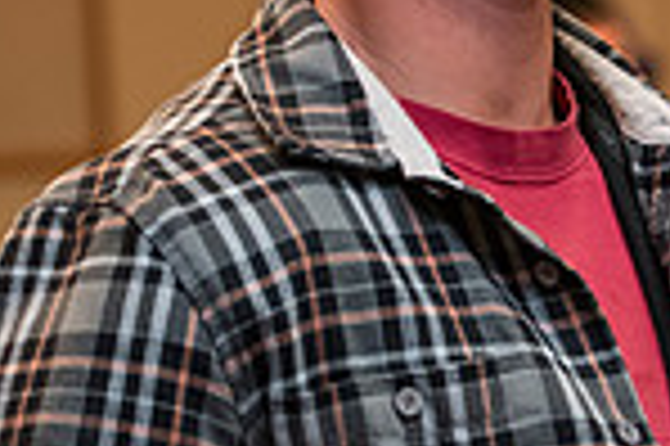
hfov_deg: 7.5
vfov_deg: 5.0
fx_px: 5075
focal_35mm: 273
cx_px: 926
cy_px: 385
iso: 1600
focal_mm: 70
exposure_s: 1/160
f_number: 3.2
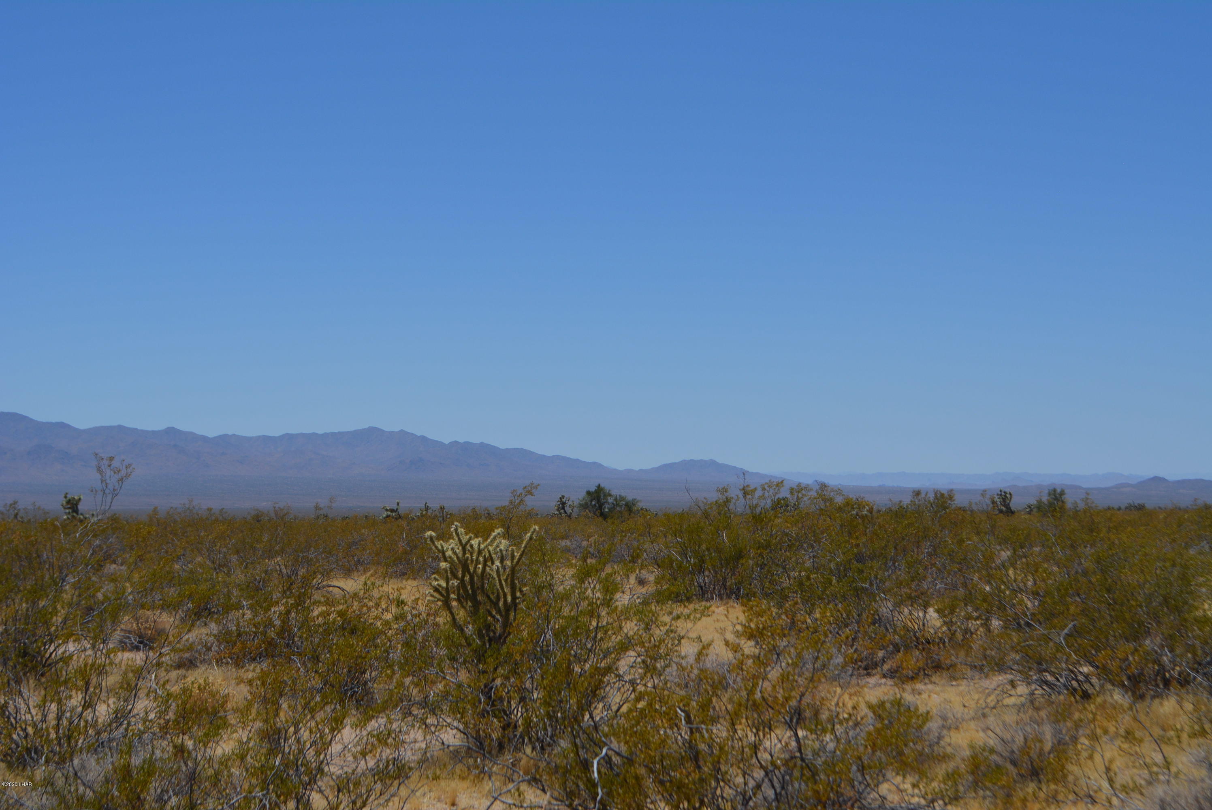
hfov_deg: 36.8
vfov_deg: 25.1
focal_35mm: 54
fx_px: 1819
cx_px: 606
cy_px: 405
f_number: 8
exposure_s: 1/2000
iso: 400
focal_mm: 36
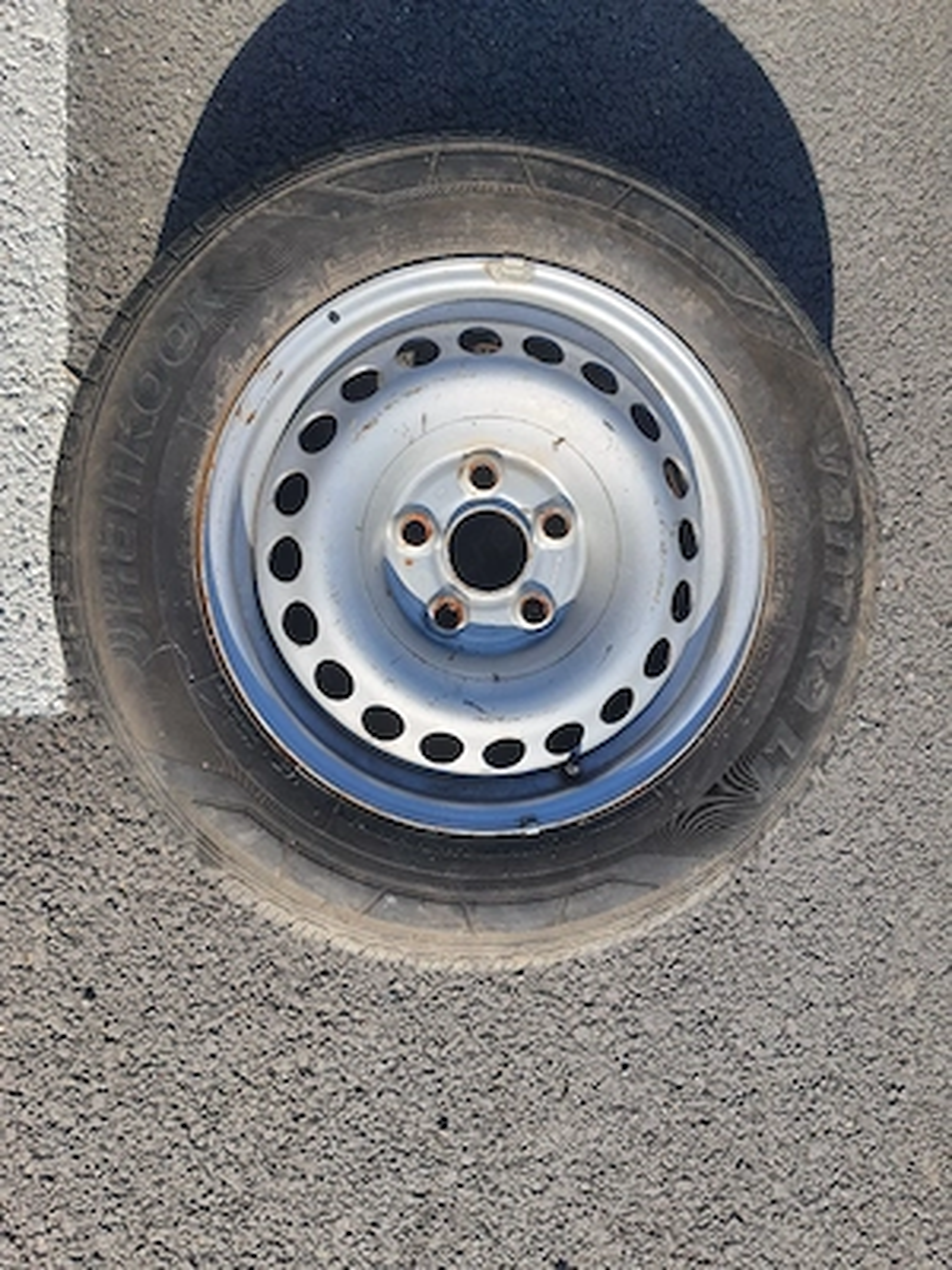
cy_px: 635
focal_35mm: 26
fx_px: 953
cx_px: 476
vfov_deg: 67.3
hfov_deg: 53.1
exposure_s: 1/2500
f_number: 1.7
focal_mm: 4.32
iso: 50
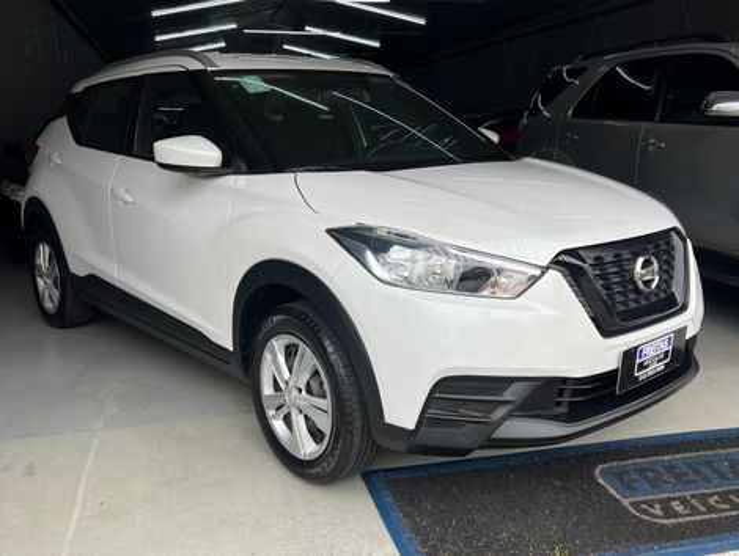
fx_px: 556
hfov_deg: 67.2
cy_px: 278
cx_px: 370
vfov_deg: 53.2
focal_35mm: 26
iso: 50
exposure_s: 1/949
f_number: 1.5
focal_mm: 5.7
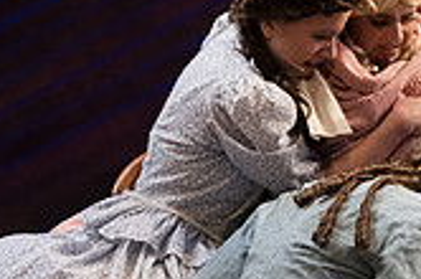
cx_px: 472
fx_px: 5521
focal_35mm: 473
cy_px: 169
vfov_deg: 2.9
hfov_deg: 4.4
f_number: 4
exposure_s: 1/400
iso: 3200
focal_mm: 135
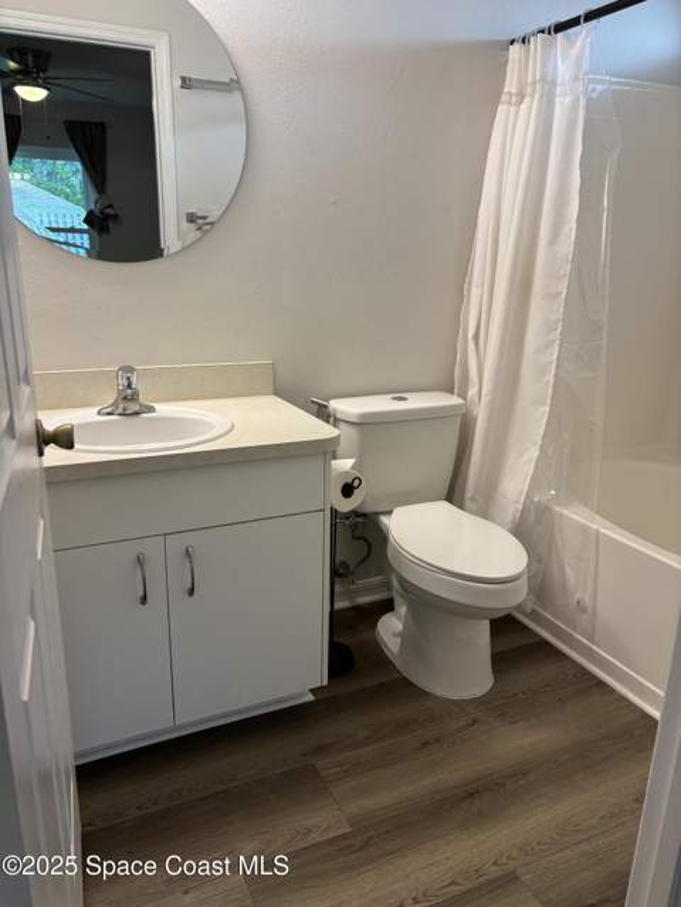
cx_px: 340
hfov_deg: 53.1
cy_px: 454
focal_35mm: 26
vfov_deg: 67.3
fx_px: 682
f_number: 1.6
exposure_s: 1/60
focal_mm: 5.96
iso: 125
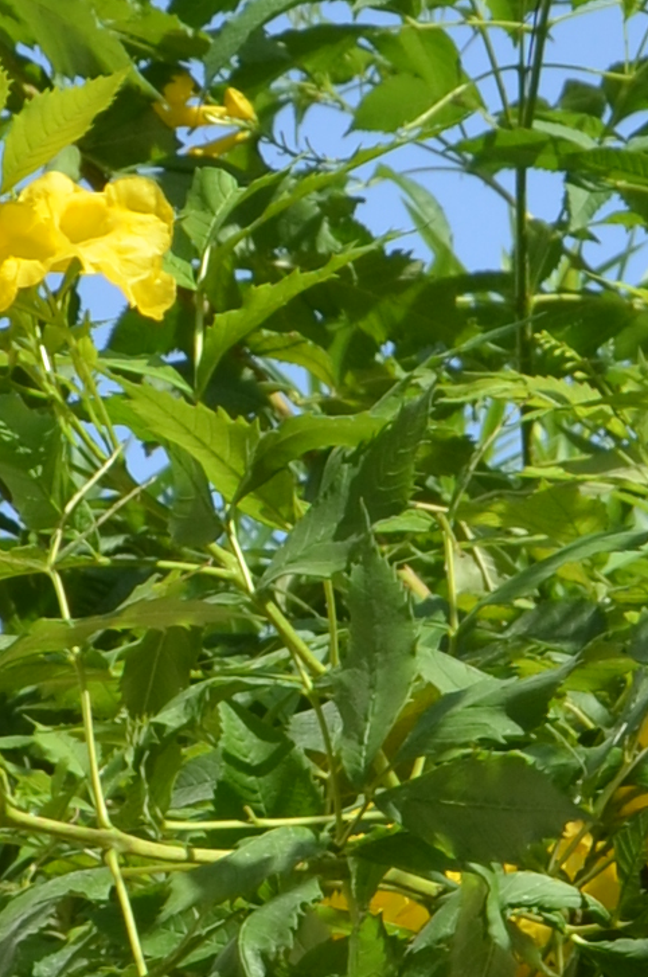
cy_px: 1220
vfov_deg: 6.7
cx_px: 973
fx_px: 8266
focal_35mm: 305
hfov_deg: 4.5
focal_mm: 30
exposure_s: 1/250
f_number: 8
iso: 140
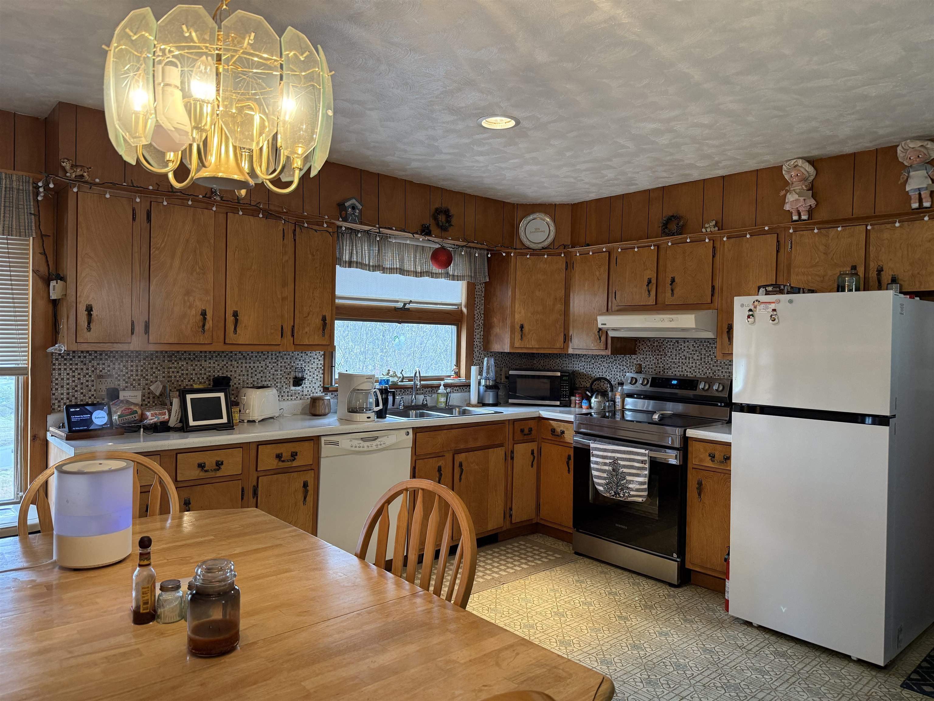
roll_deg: -1.2
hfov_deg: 71.6
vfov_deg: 56.8
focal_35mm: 24
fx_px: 648
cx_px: 467
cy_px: 350
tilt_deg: -0.9
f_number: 1.78
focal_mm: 6.76
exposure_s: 1/60
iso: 250
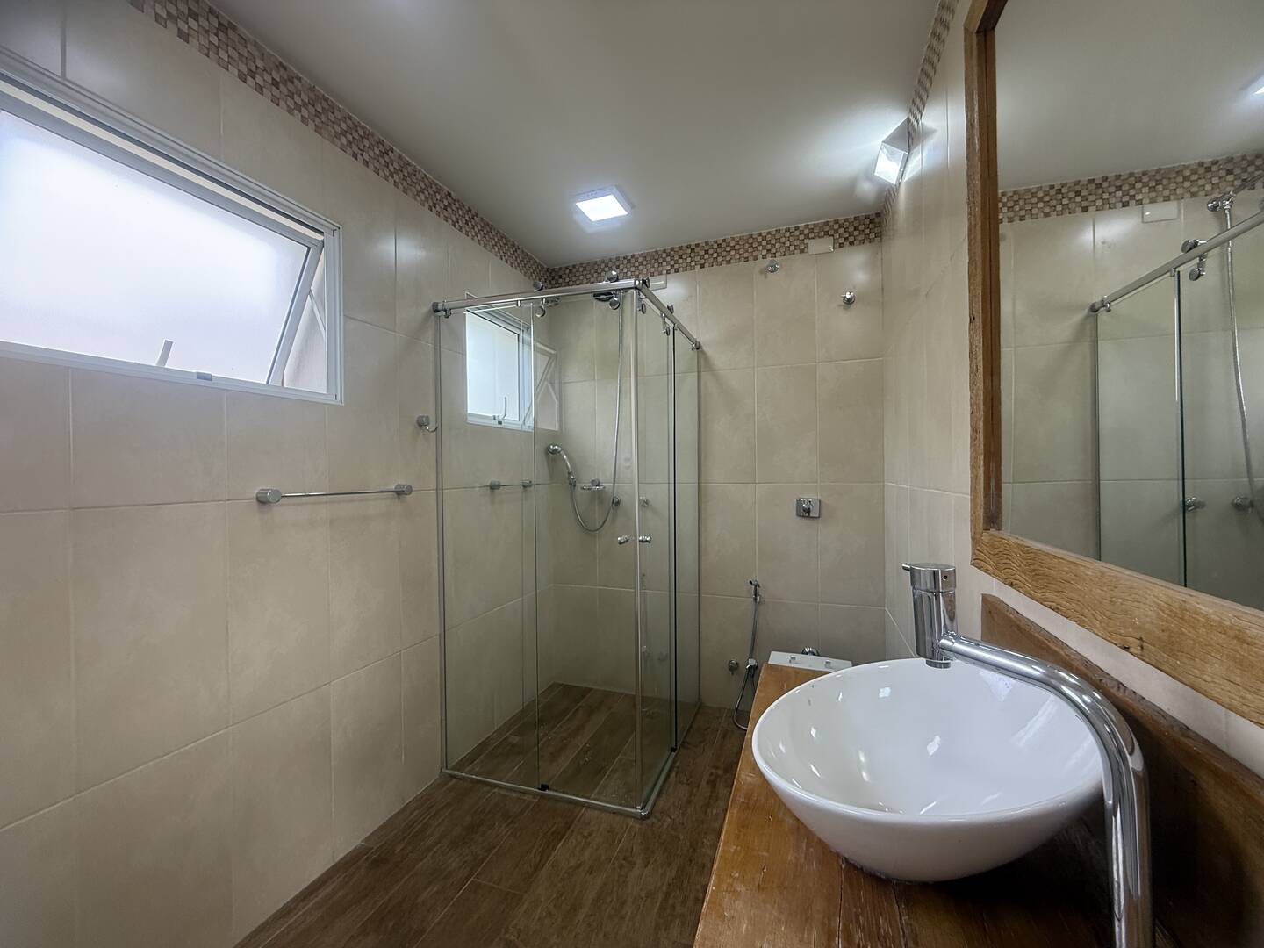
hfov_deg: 102.1
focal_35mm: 14
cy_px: 474
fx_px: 511
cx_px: 632
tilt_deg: +1.0
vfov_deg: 85.7
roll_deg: +0.4
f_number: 2.2
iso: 100
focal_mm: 2.22
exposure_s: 1/120
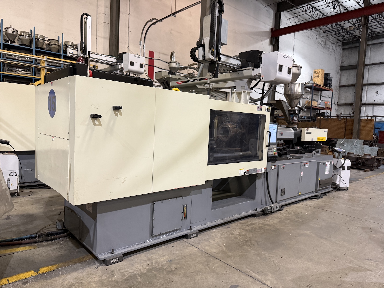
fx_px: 266
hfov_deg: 71.6
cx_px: 192
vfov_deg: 56.8
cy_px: 144
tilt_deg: -3.5
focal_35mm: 24
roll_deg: -2.9
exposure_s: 1/60
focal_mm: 6.76
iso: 320
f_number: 1.78
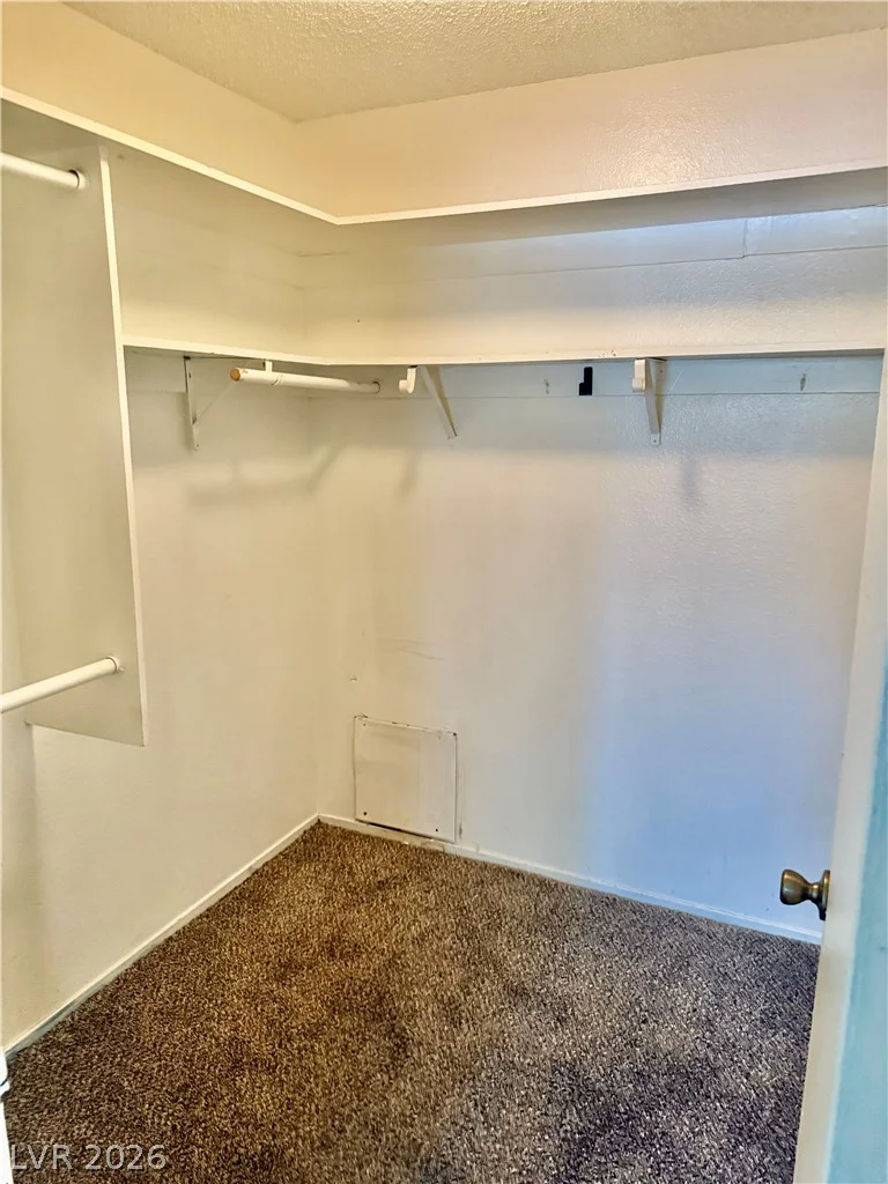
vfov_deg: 71.6
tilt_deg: -11.6
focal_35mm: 24
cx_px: 444
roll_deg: -0.4
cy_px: 592
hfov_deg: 56.8
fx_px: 821
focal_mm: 6.76
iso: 800
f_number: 1.78
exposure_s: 1/60
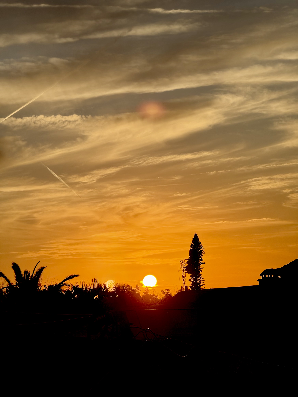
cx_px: 149
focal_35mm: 120
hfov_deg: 12.3
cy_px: 198
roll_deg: +4.3
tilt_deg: +4.1
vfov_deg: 16.4
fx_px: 1377
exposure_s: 1/2933
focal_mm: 15.66
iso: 50
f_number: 2.8
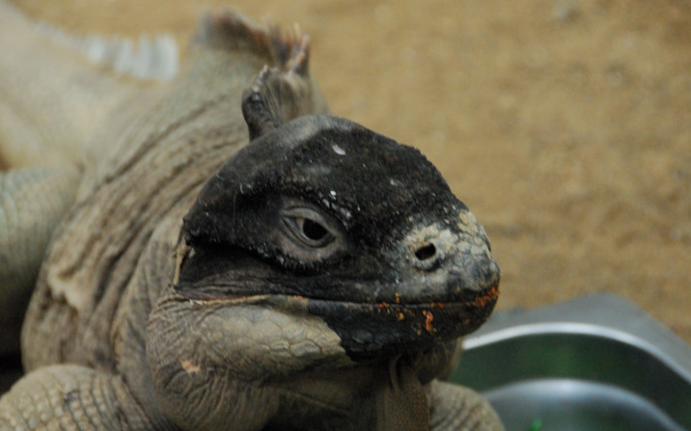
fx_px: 6439
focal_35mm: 342
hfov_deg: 6.1
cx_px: 324
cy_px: 245
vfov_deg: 3.8
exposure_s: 1/50
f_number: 8
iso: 1600
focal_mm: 200
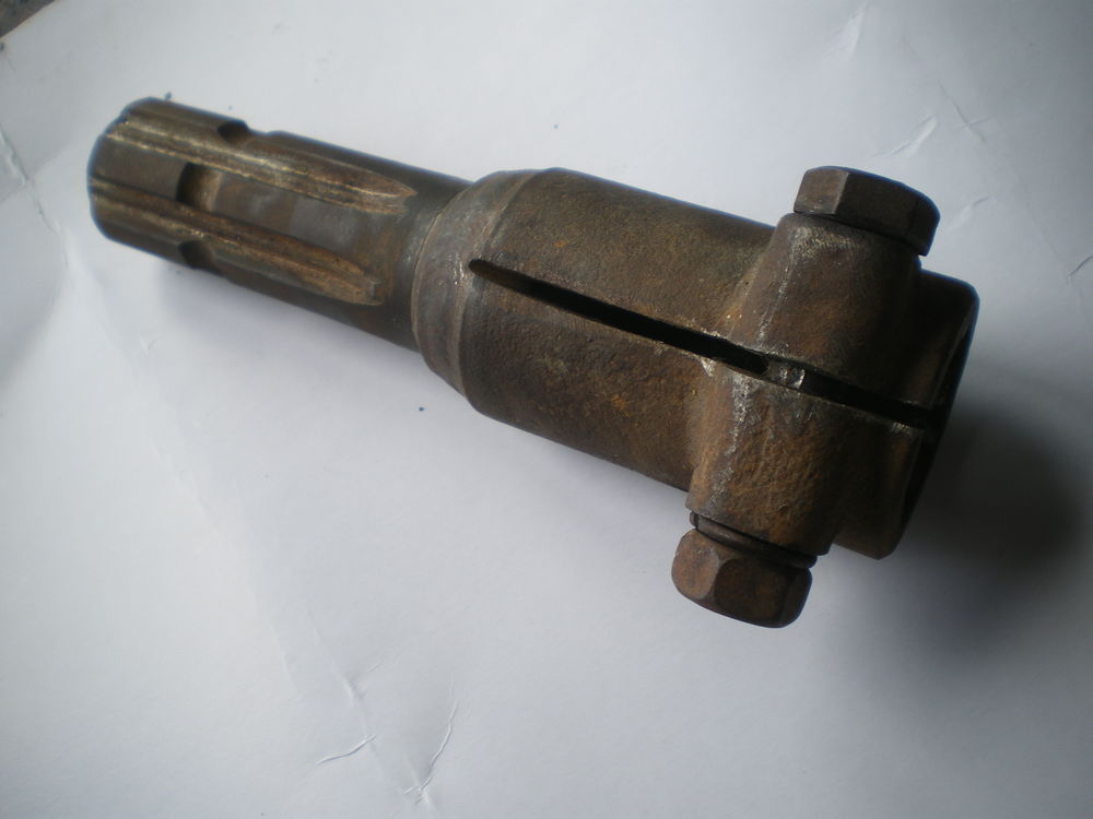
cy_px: 410
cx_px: 546
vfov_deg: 39.7
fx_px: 1137
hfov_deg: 51.4
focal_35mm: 36
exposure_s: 1/50
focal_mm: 6.3
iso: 50
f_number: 3.1
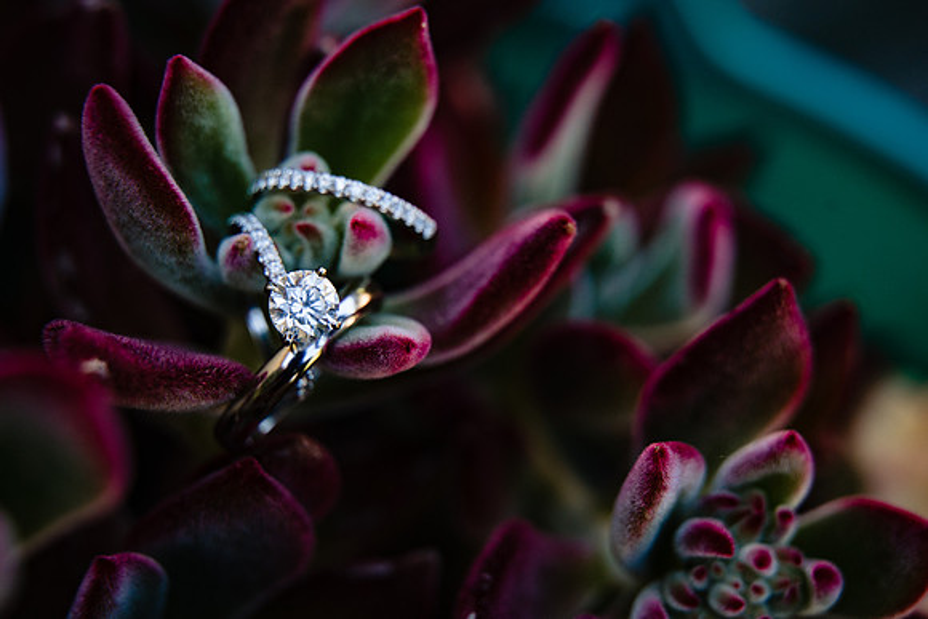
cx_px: 465
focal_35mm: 88
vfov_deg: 15.5
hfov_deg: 23.1
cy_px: 333
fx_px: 2273
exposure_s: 1/250
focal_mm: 75
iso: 500
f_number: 5.6
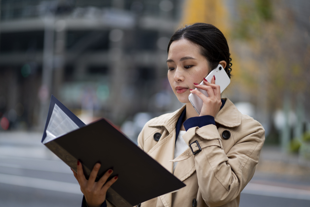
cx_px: 155
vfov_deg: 16.1
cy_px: 104
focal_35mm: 85
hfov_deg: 23.9
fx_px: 732
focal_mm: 85
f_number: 1.8
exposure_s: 1/500
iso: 160
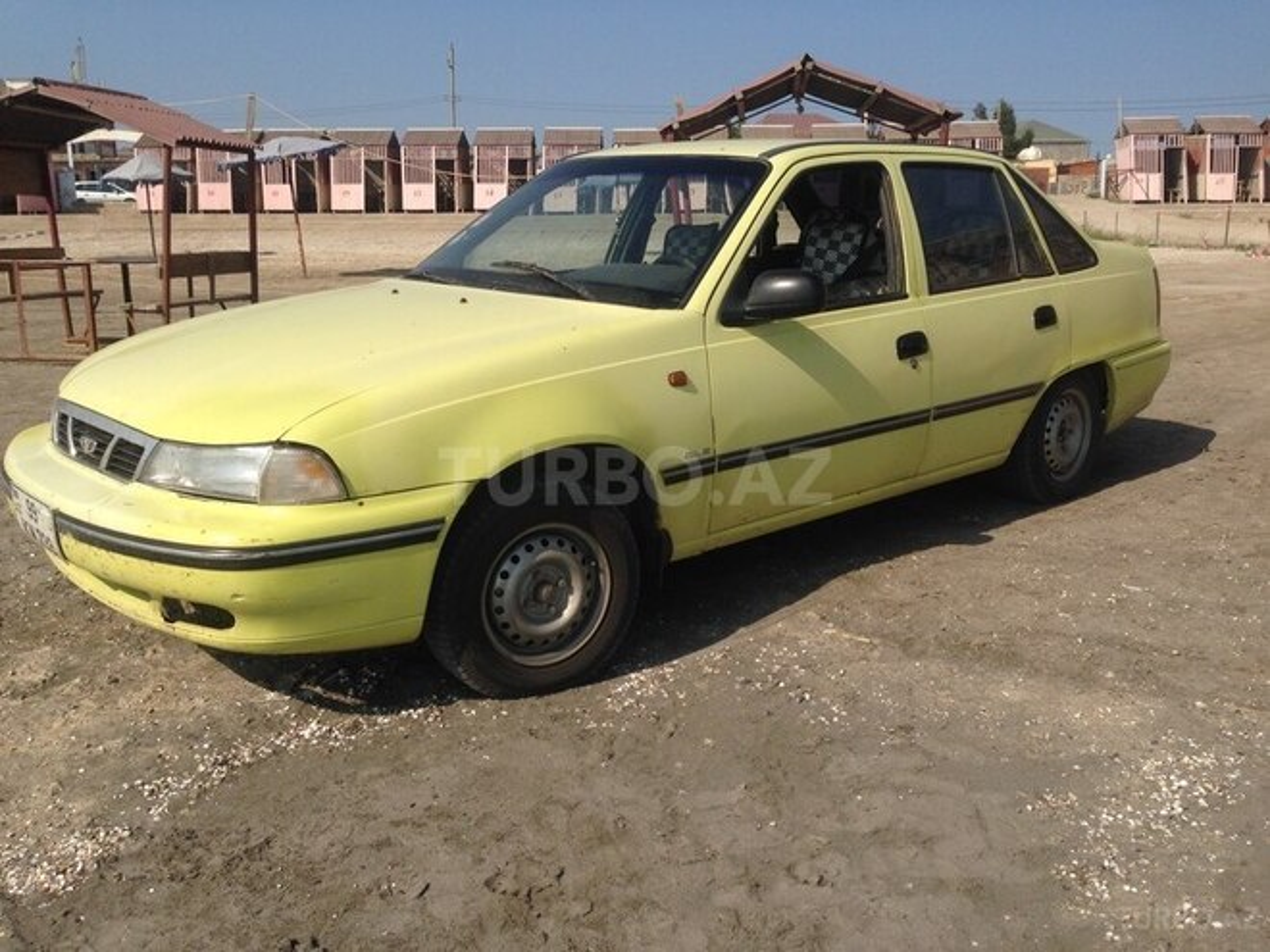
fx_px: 1211
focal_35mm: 33
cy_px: 476
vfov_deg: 42.9
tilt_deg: -12.1
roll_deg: +0.7
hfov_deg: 55.4
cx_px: 635
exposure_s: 1/3195
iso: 50
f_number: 2.4
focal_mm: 4.12
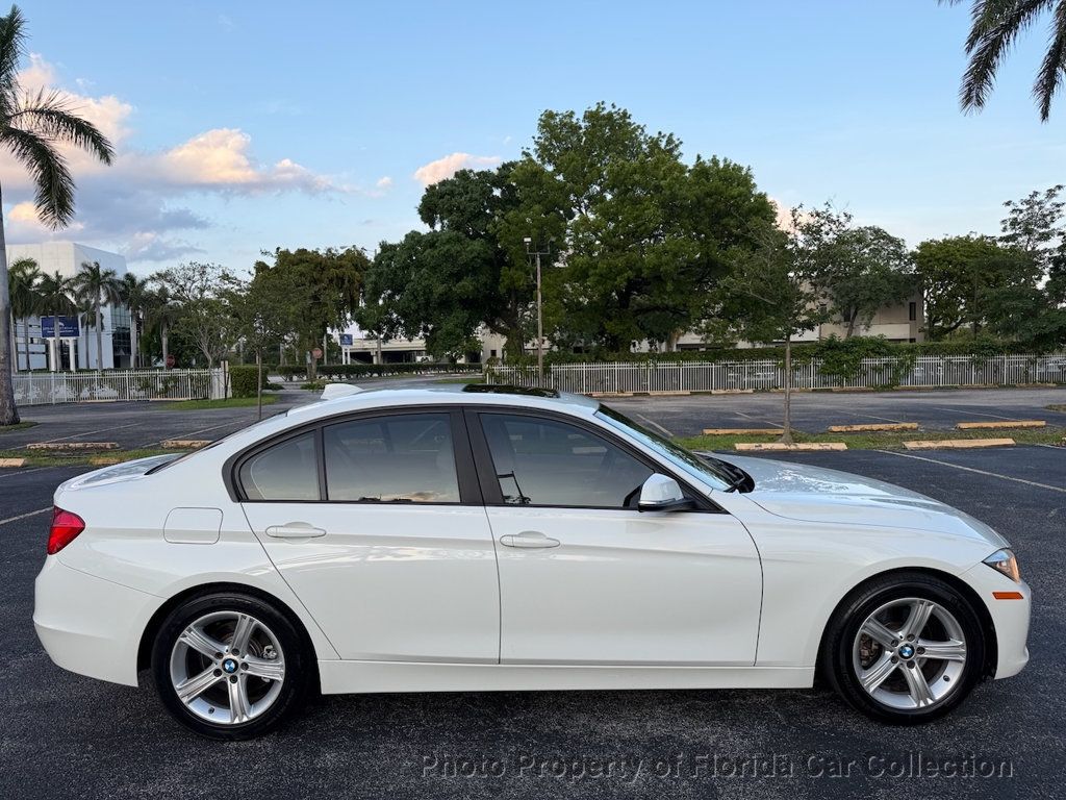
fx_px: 739
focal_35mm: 24
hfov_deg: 71.6
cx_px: 533
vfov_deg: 56.8
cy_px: 400
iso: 80
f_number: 1.78
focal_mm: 6.76
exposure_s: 1/831
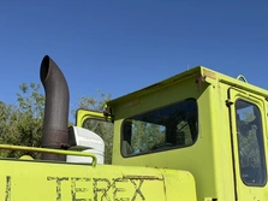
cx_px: 197
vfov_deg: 33.2
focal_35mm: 43
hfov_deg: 42.7
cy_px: 138
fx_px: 333
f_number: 1.78
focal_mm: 6.76
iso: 80
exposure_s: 1/6173
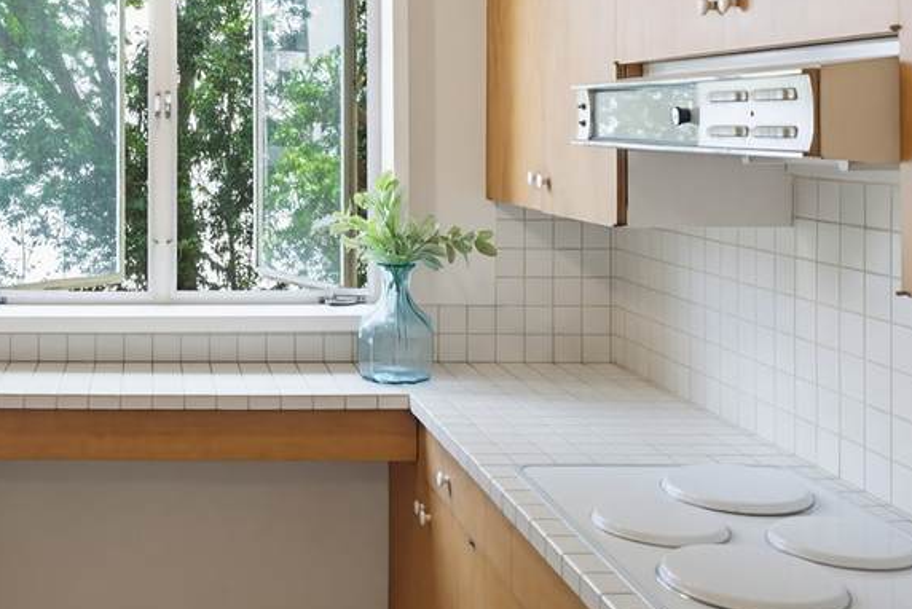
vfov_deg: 27.5
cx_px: 145
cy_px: 50
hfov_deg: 39.7
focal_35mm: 47
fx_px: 1191
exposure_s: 1/80
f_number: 8
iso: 2500
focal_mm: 21
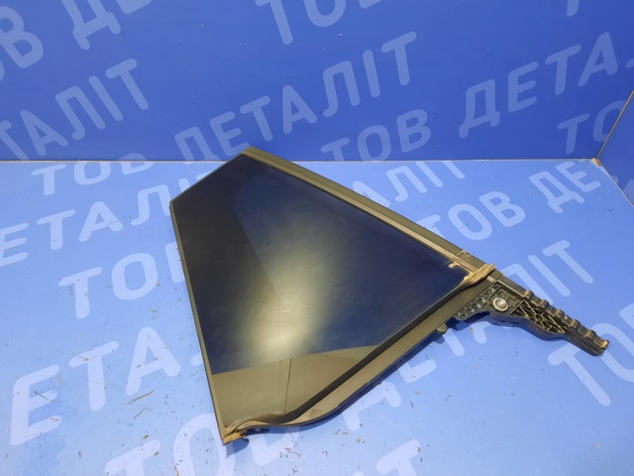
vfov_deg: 54.9
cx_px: 317
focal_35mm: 25
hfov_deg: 69.4
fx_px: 458
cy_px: 238
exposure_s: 1/25
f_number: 2
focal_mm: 4.6
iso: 400
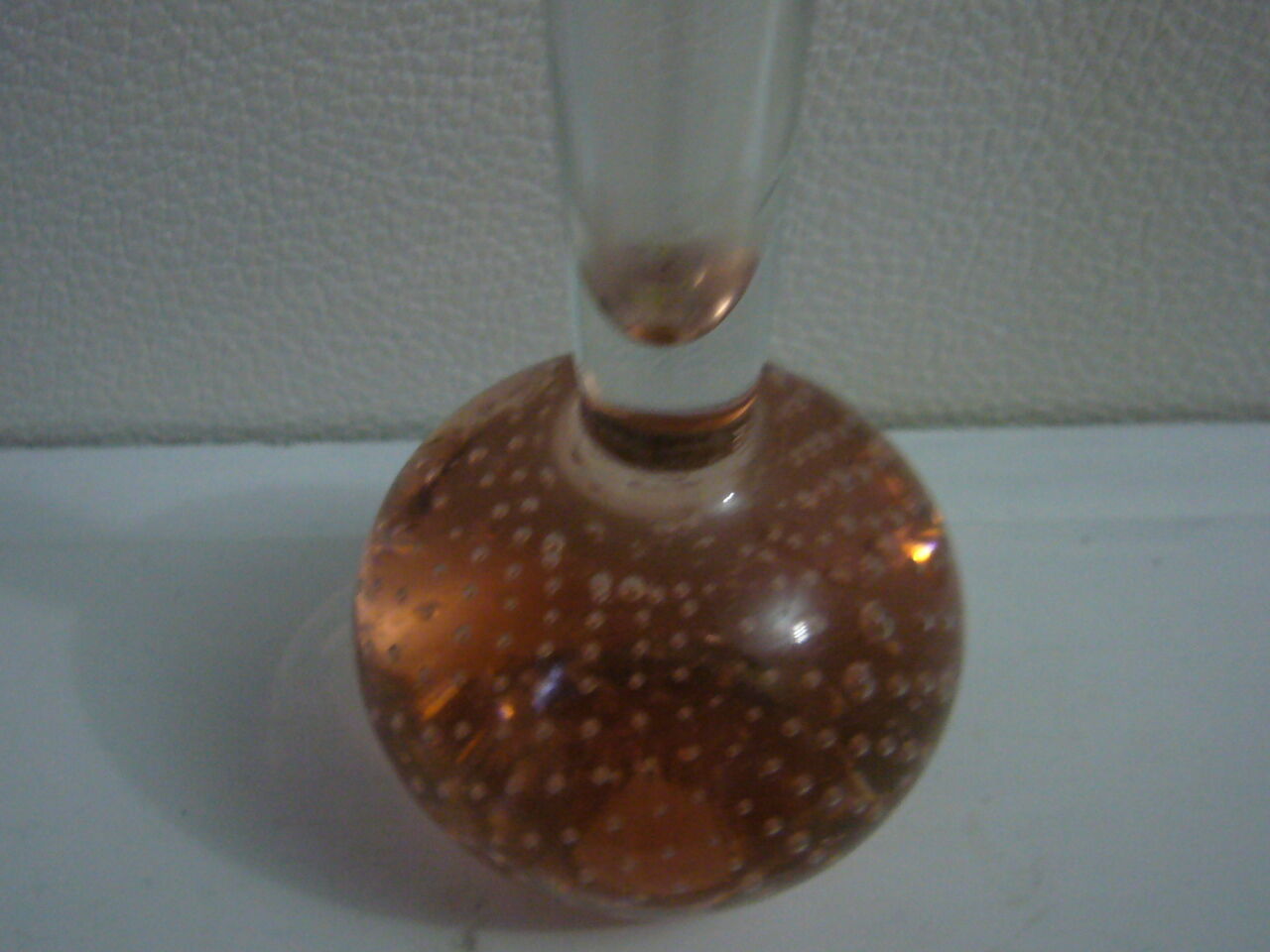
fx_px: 1688
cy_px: 476
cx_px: 635
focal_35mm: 46
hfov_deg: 41.2
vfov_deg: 31.5
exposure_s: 1/4
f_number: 3
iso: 200
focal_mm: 5.4
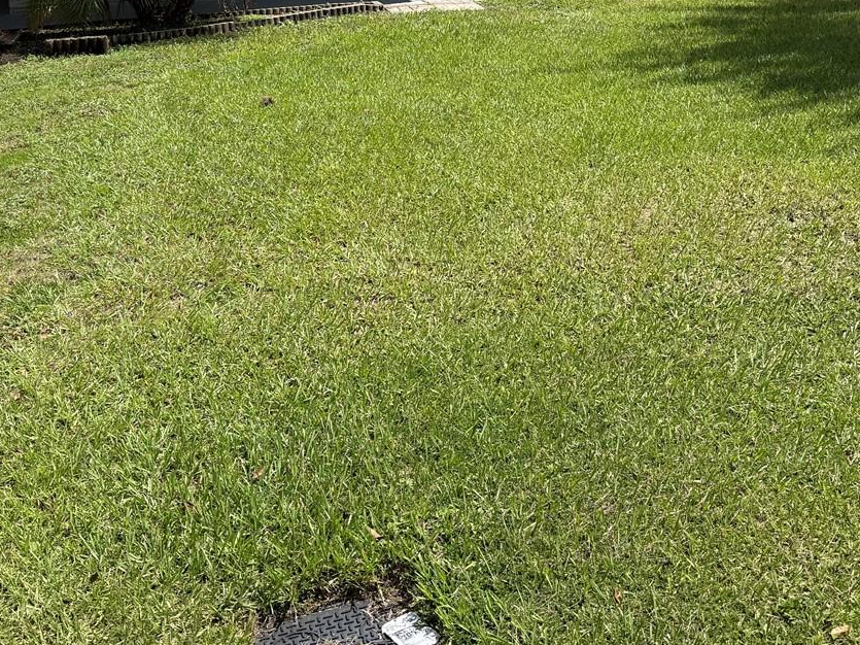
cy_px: 151
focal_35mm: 46
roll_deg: +3.8
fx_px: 1143
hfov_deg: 41.2
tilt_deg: -12.5
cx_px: 473
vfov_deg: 30.9
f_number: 1.78
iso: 80
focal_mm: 6.76
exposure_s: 1/3759
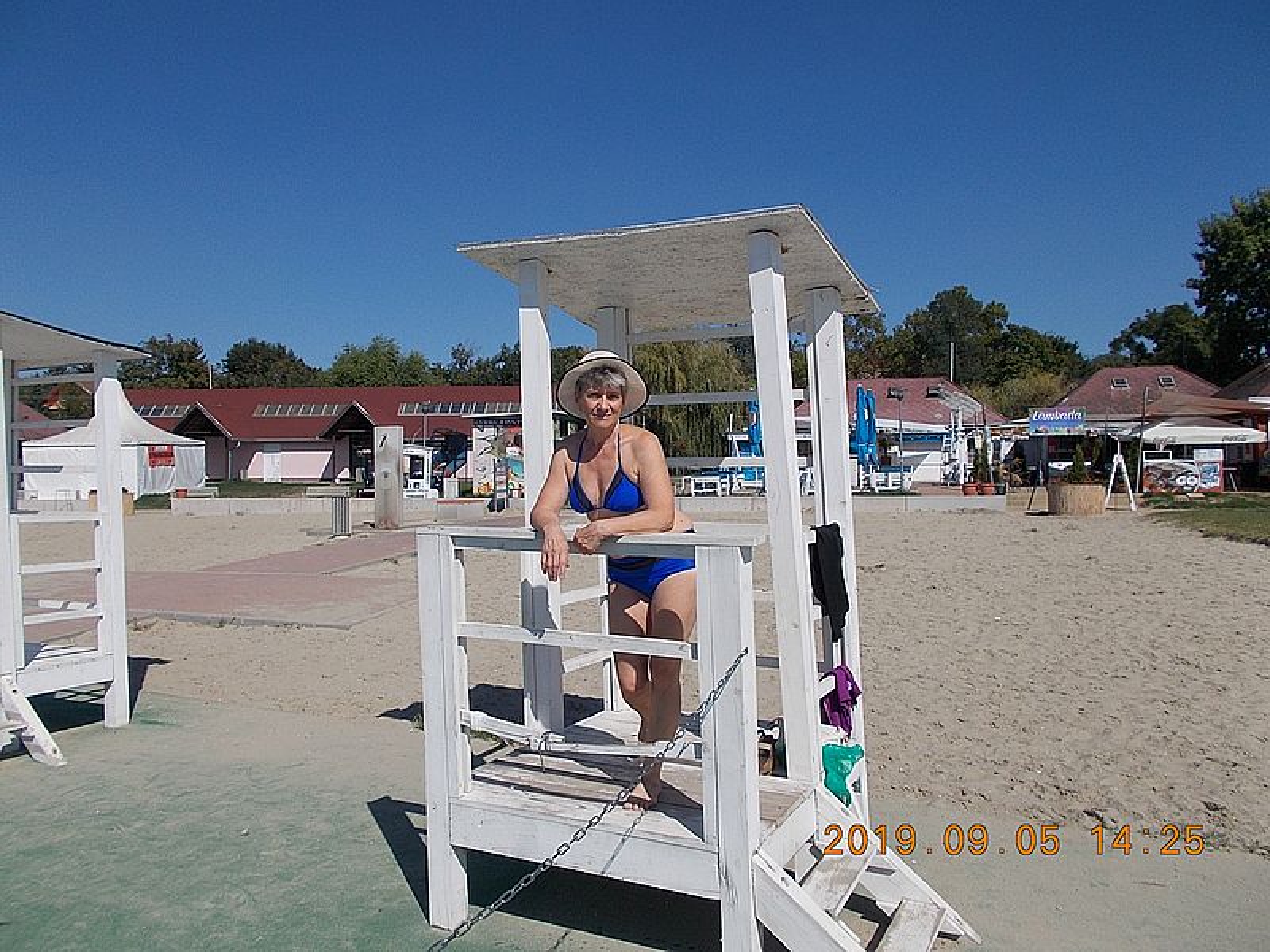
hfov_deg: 67.3
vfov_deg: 53.1
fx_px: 954
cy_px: 476
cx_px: 635
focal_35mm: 26
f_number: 8
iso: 80
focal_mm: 4.6
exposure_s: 1/400
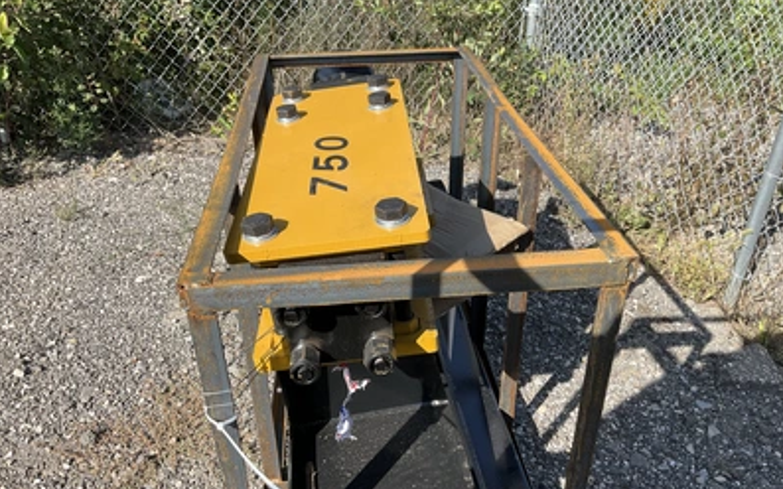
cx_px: 392
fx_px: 661
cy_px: 292
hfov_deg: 61.2
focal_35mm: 31
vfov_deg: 40.4
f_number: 1.8
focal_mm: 3
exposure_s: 1/898
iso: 25
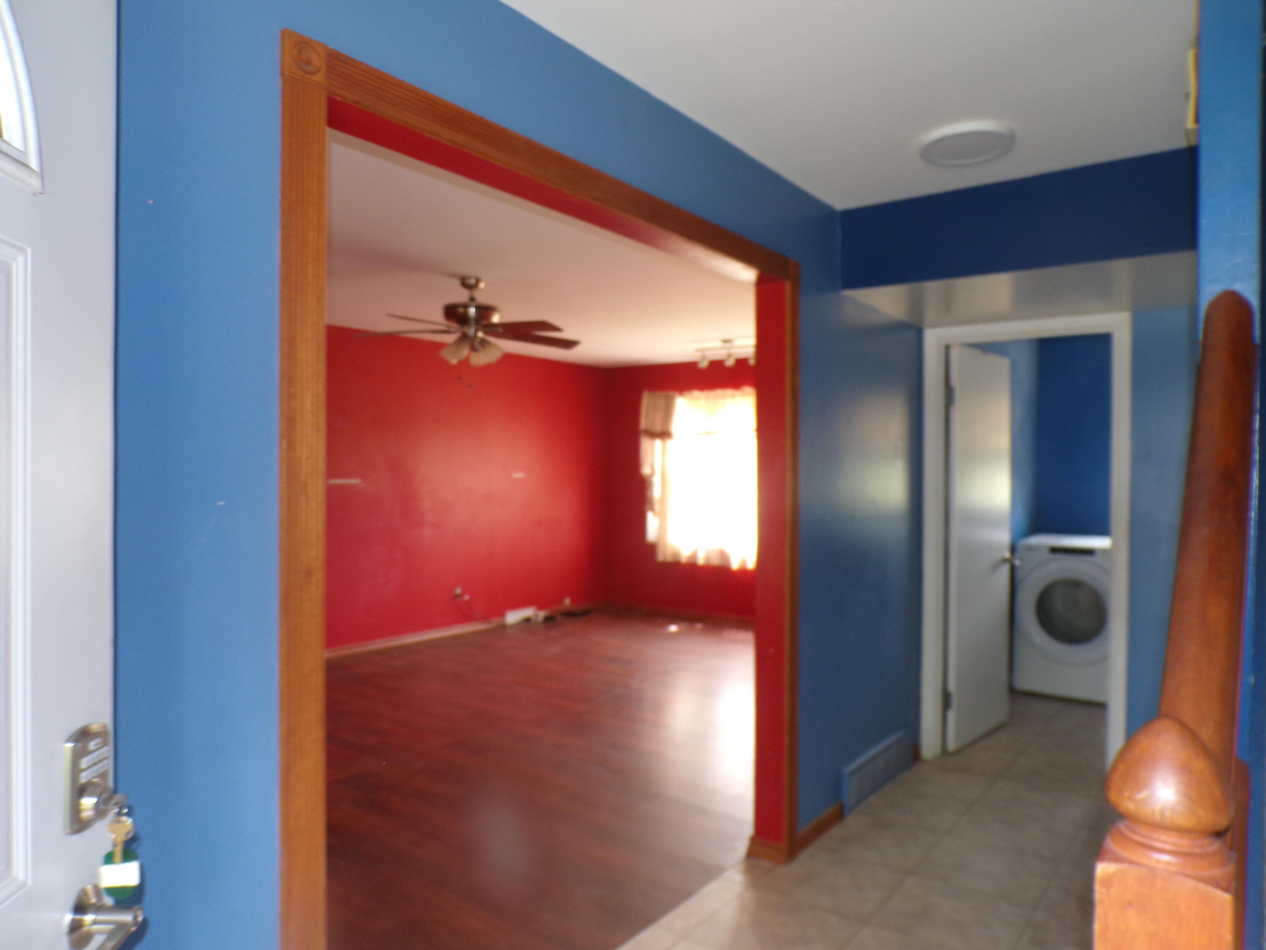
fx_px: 878
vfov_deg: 56.8
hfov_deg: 71.6
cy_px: 475
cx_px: 633
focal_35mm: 24
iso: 174
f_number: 3
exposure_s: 1/34
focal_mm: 4.3
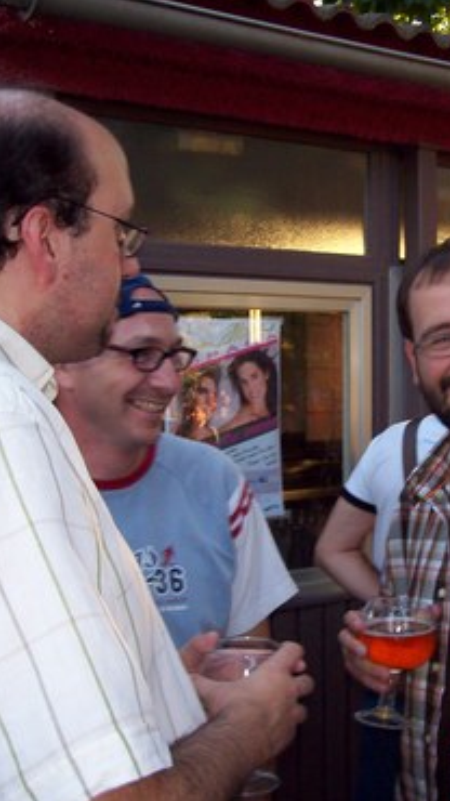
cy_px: 402
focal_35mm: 53
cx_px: 325
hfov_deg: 22.5
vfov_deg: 39.2
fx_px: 1125
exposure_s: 1/64
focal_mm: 6
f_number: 2.7
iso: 80
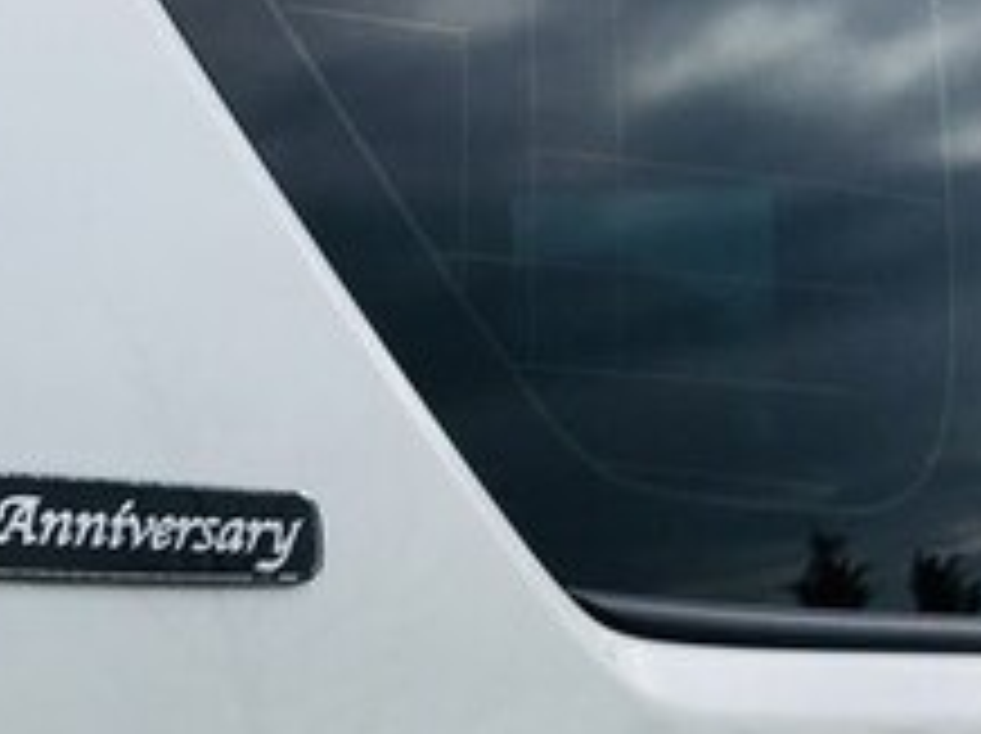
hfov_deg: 20.0
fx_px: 2491
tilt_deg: -11.3
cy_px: 916
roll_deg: +1.8
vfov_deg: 16.0
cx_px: -382
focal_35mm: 88
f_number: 2.2
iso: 25
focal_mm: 4.15
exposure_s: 1/2137
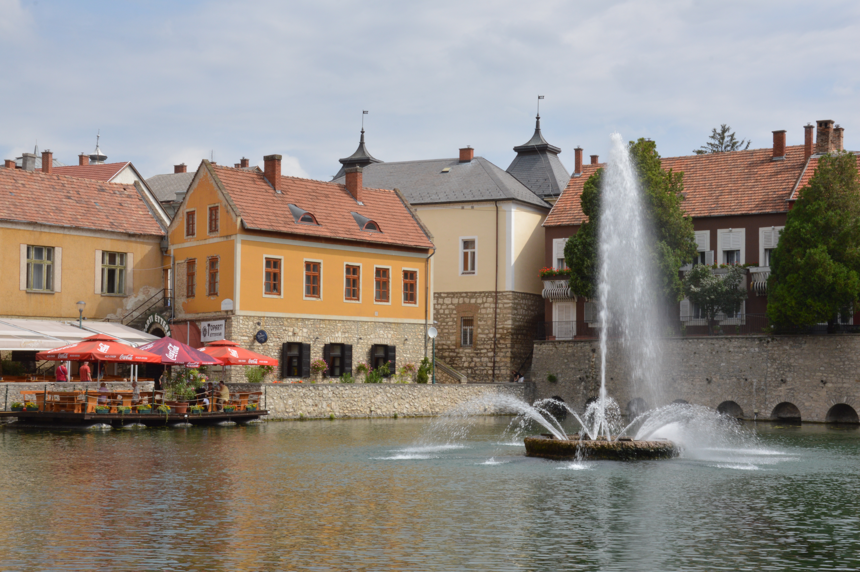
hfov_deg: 33.4
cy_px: 286
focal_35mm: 60
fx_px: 1432
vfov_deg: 22.6
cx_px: 430
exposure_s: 1/80
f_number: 22
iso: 200
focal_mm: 40
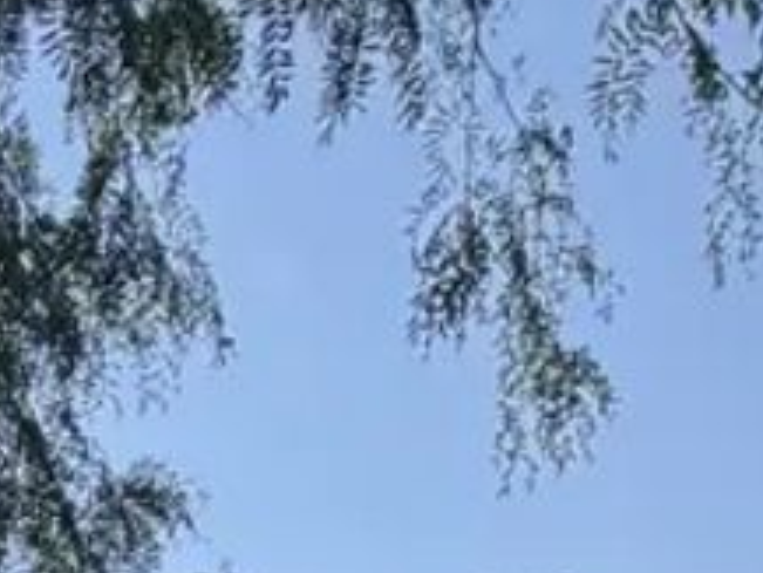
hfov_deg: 20.0
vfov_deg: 10.6
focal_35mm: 88
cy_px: 1781
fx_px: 1941
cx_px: -292
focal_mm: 2.22
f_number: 2.2
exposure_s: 1/770
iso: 25
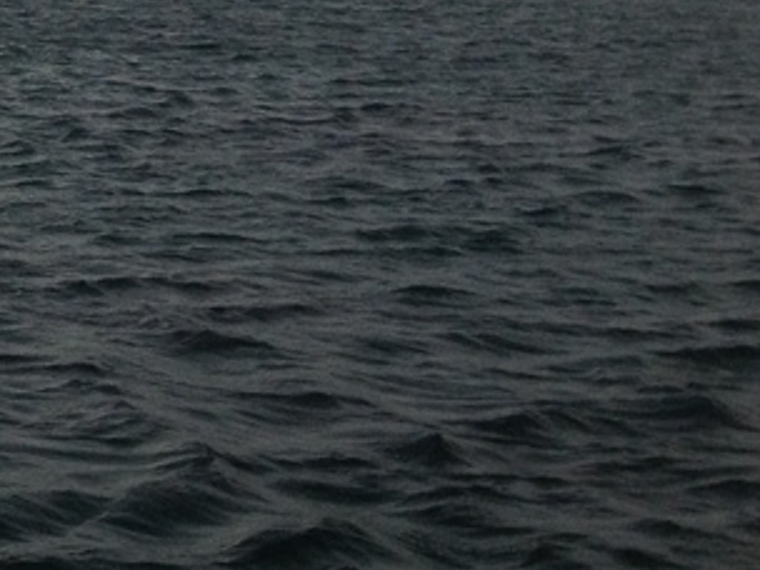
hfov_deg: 12.9
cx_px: -625
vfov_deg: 10.4
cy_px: -272
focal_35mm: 138
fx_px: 3030
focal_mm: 4.28
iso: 64
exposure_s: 1/2304
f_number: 2.4
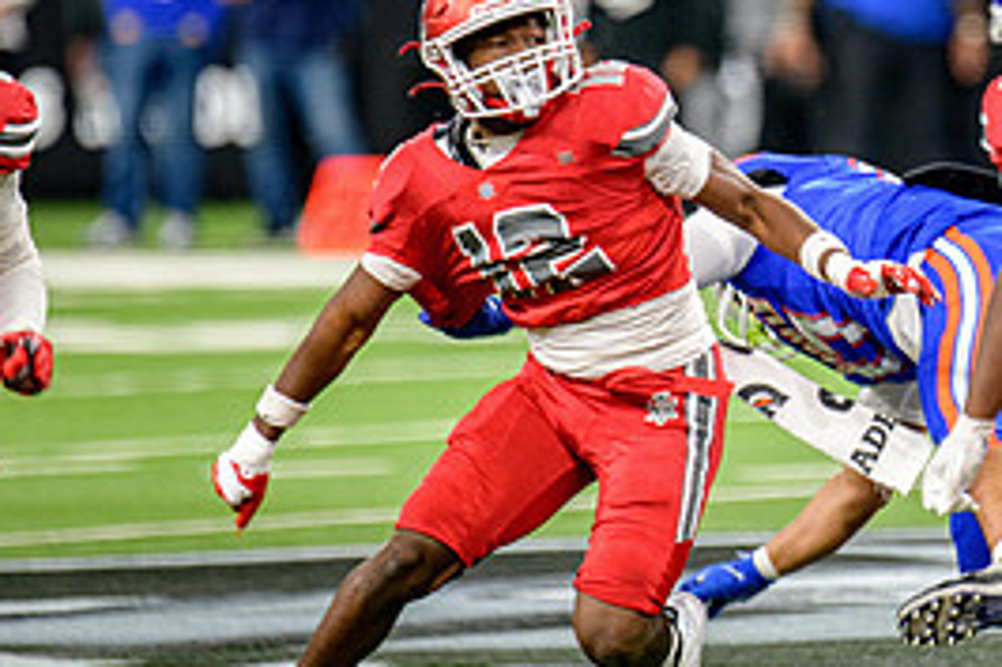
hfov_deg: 3.1
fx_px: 18219
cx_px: 923
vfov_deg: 2.1
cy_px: 220
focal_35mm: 655
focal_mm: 300
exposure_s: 1/400
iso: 1250
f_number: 2.8
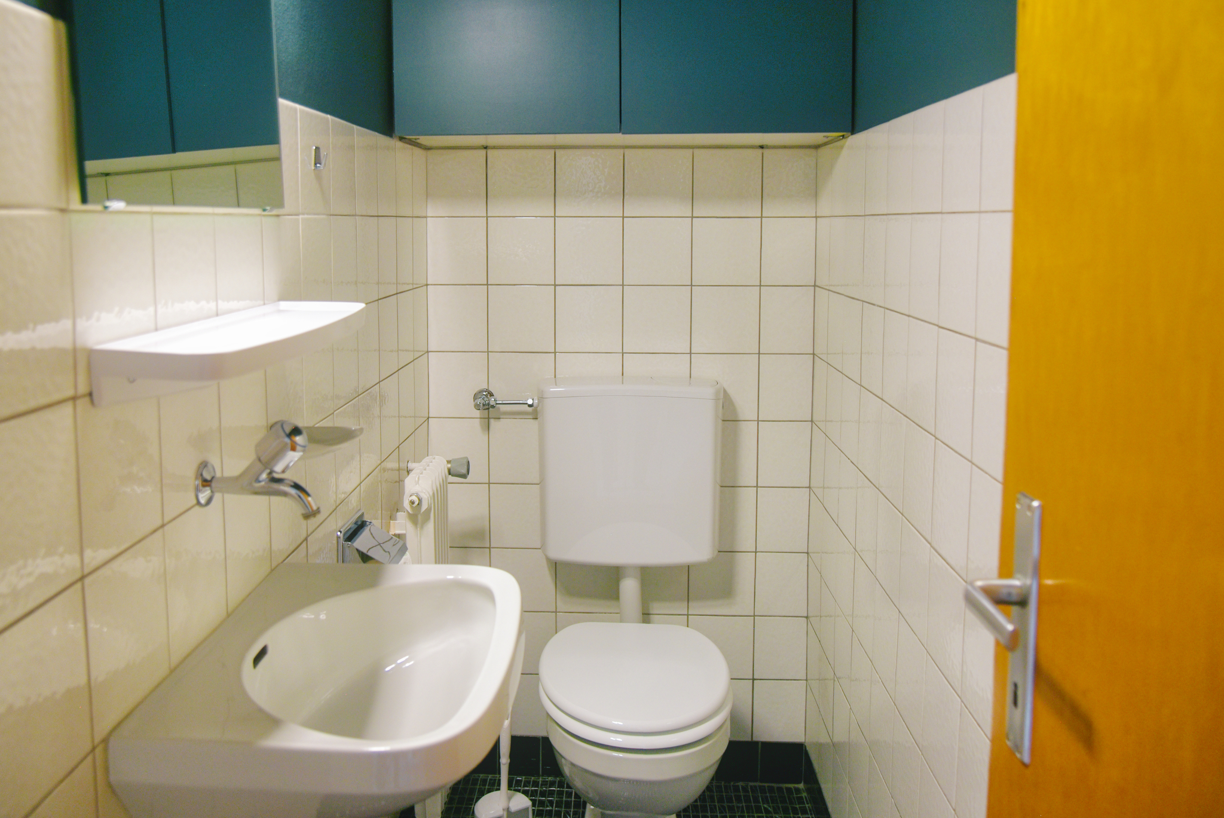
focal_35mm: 30
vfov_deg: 43.4
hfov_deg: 61.8
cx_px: 573
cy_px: 321
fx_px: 1021
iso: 250
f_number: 4
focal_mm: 24
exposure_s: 1/100
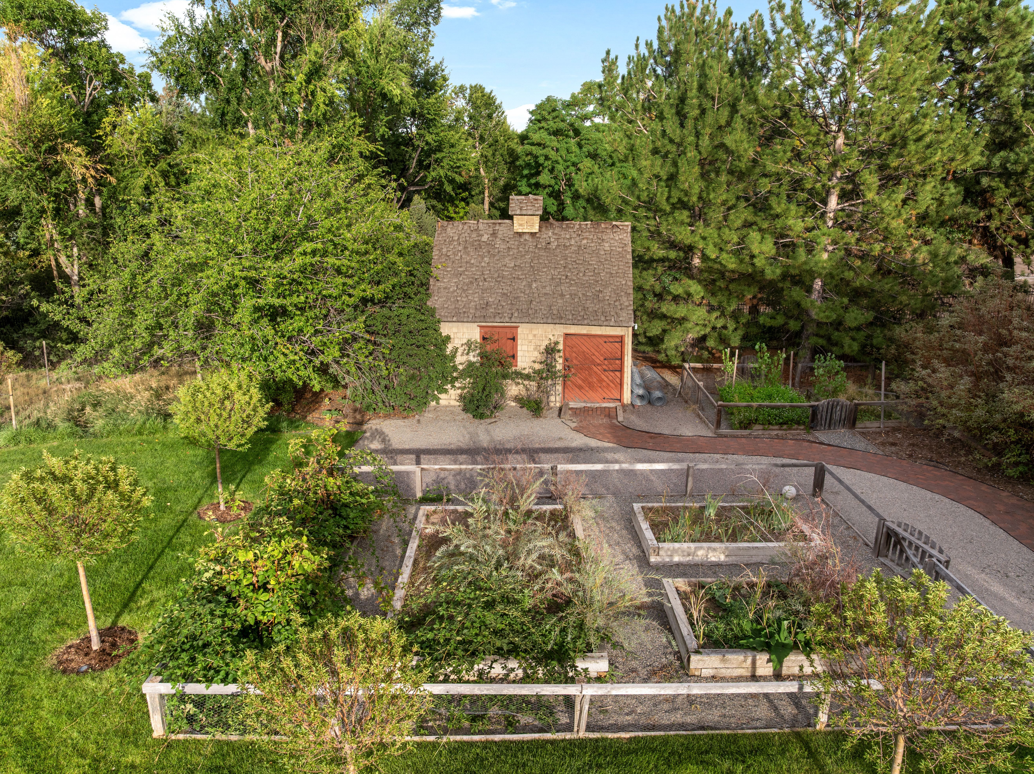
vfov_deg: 56.8
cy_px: 387
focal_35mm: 24
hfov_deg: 71.6
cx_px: 517
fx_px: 717
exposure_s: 1/320
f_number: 5
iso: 100
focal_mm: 12.29
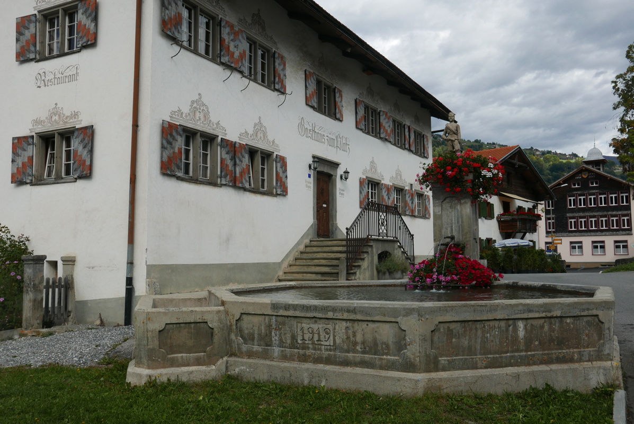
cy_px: 212
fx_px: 546
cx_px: 317
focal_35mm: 31
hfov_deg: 60.2
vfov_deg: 42.4
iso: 200
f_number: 5.6
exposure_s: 1/640
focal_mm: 13.9
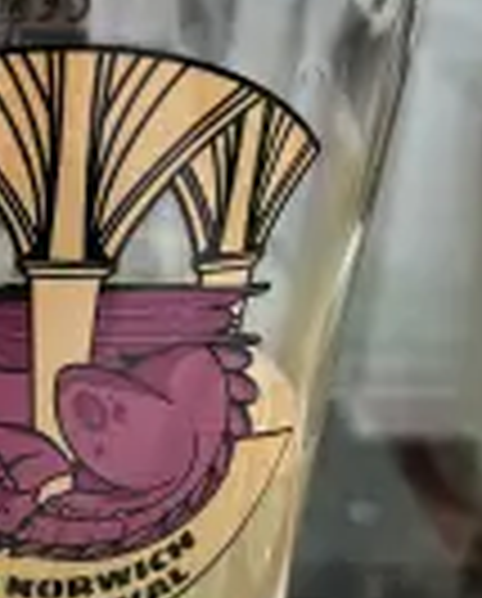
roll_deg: -2.8
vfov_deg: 23.2
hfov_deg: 18.4
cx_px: 14
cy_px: 346
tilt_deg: -21.9
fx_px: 1457
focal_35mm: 82
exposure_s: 1/240
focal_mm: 3.99
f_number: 1.8
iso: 25
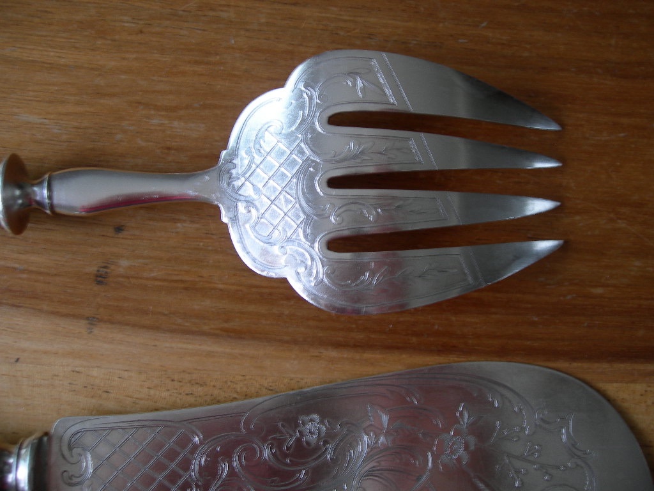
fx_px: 718
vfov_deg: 37.7
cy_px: 246
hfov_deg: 49.0
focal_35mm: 38
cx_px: 327
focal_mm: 7.8
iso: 50
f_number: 2.8
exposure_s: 1/8.5
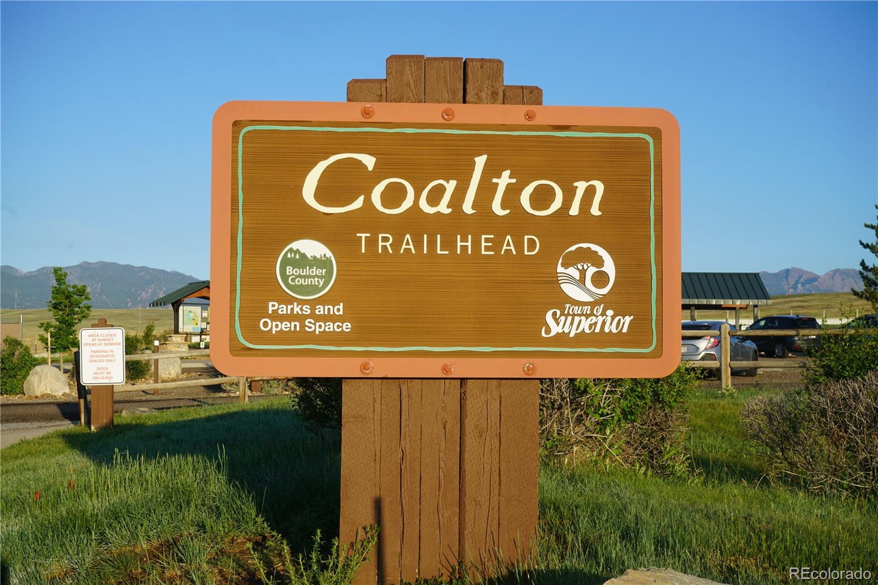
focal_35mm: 49
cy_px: 292
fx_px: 1195
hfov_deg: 40.4
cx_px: 439
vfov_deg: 27.5
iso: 100
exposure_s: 1/125
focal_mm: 49
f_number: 10
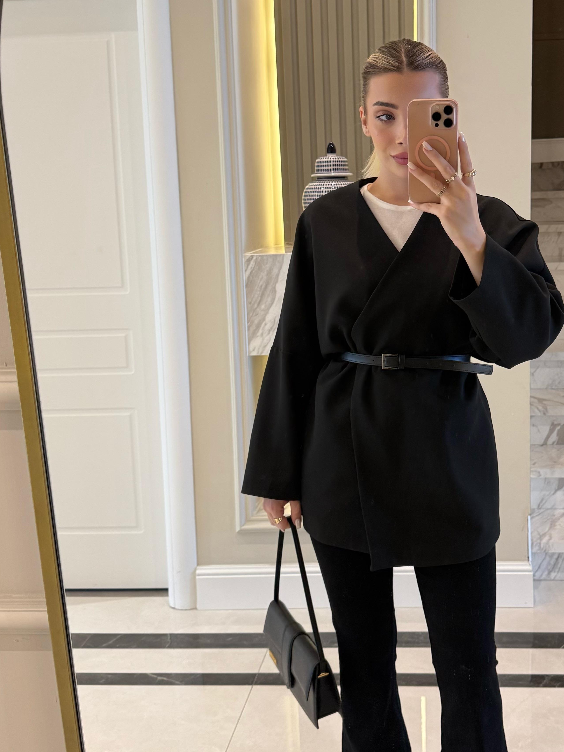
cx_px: 408
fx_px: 869
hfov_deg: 35.3
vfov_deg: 46.7
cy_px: 335
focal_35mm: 40
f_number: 1.78
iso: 200
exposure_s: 1/93
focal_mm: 6.76
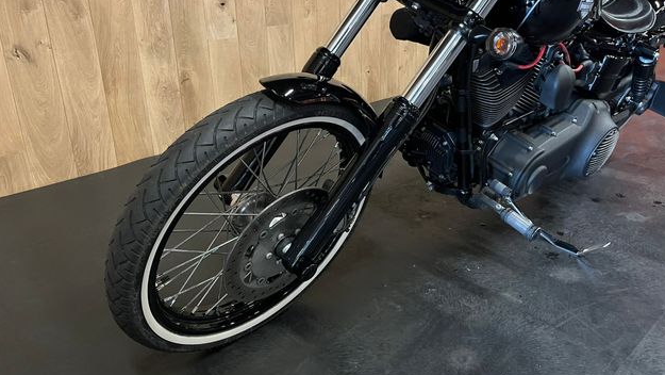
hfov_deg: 66.0
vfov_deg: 39.9
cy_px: 133
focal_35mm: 29
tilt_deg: -19.5
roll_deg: +0.8
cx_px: 338
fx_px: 512
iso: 500
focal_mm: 5.1
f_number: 1.6
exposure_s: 1/25
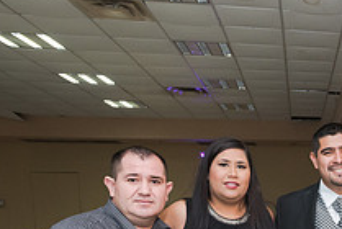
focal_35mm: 61
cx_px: 430
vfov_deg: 20.7
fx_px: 580
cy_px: 281
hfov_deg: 27.9
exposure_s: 1/100
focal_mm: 22
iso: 1600
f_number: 4
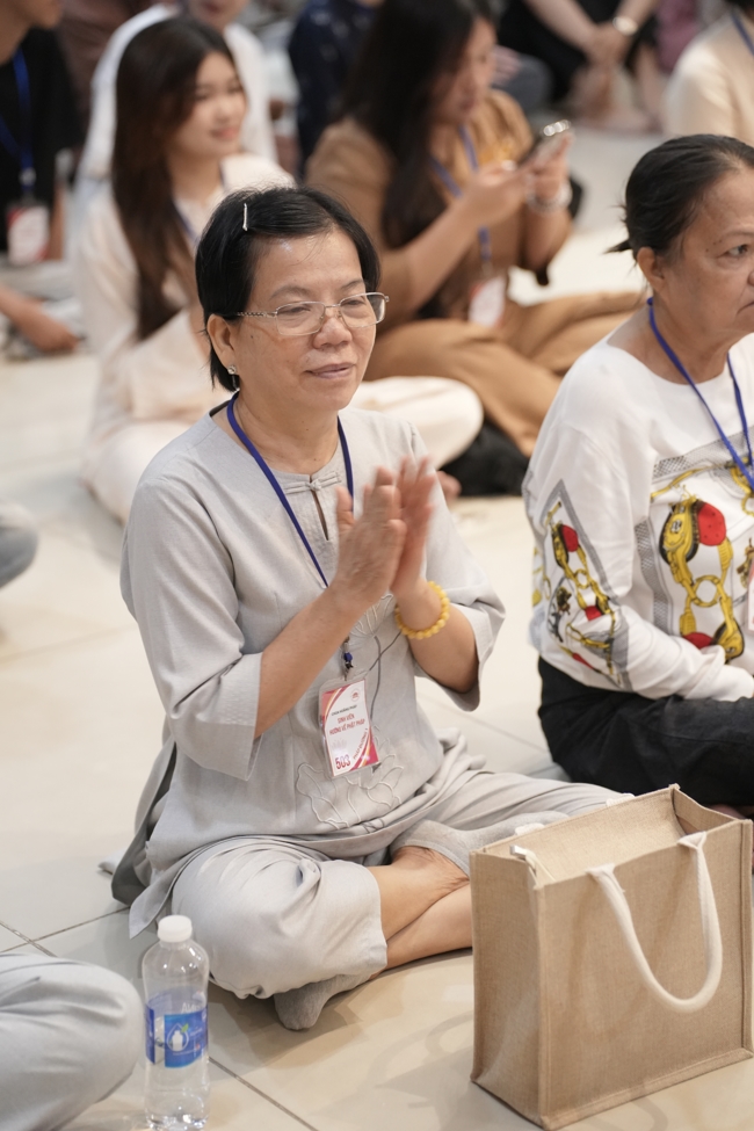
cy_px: 566
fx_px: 2890
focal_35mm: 92
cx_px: 377
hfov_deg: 14.9
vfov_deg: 22.1
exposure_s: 1/160
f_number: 2.8
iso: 4000
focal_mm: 92
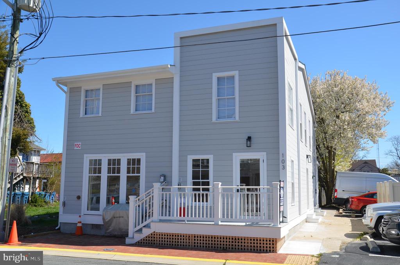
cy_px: 132
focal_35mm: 33
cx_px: 200
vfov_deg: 39.8
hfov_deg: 57.3
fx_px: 366
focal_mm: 22
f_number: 8
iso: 110
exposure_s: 1/250
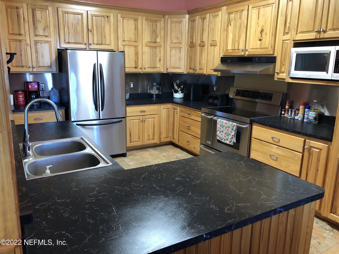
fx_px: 274
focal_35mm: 28
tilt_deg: -12.9
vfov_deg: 49.7
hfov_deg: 63.4
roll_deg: -0.3
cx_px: 170
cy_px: 127
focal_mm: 3.99
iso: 50
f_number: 1.8
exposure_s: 1/15
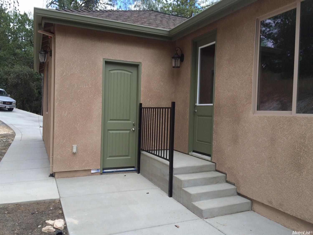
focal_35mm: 29
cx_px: 156
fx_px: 262
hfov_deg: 61.7
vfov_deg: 48.2
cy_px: 118
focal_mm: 4.15
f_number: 2.2
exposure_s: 1/707
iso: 32
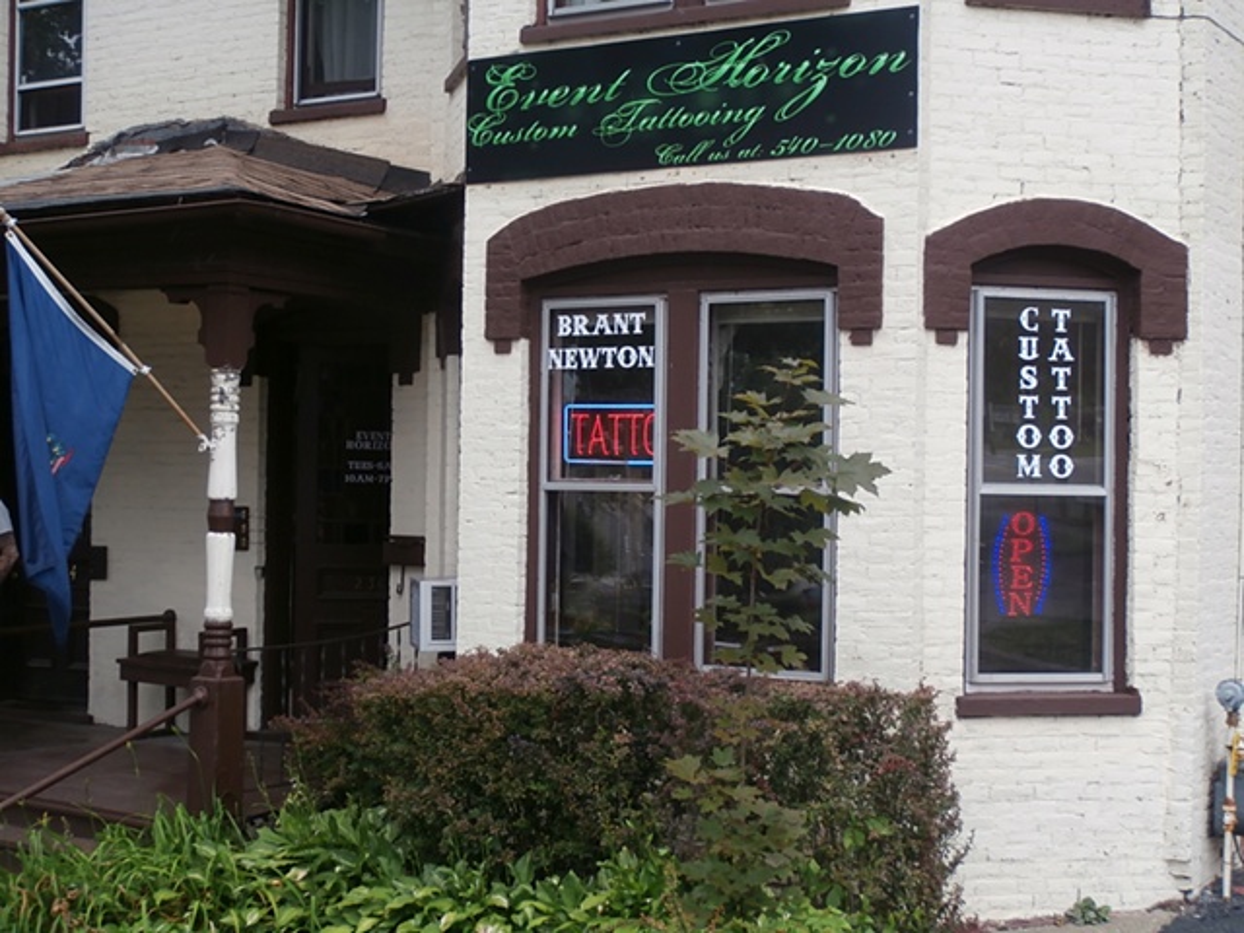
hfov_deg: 33.8
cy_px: 466
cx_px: 622
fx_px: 2048
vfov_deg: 25.7
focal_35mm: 57
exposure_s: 1/100
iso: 100
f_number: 4.5
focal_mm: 10.1
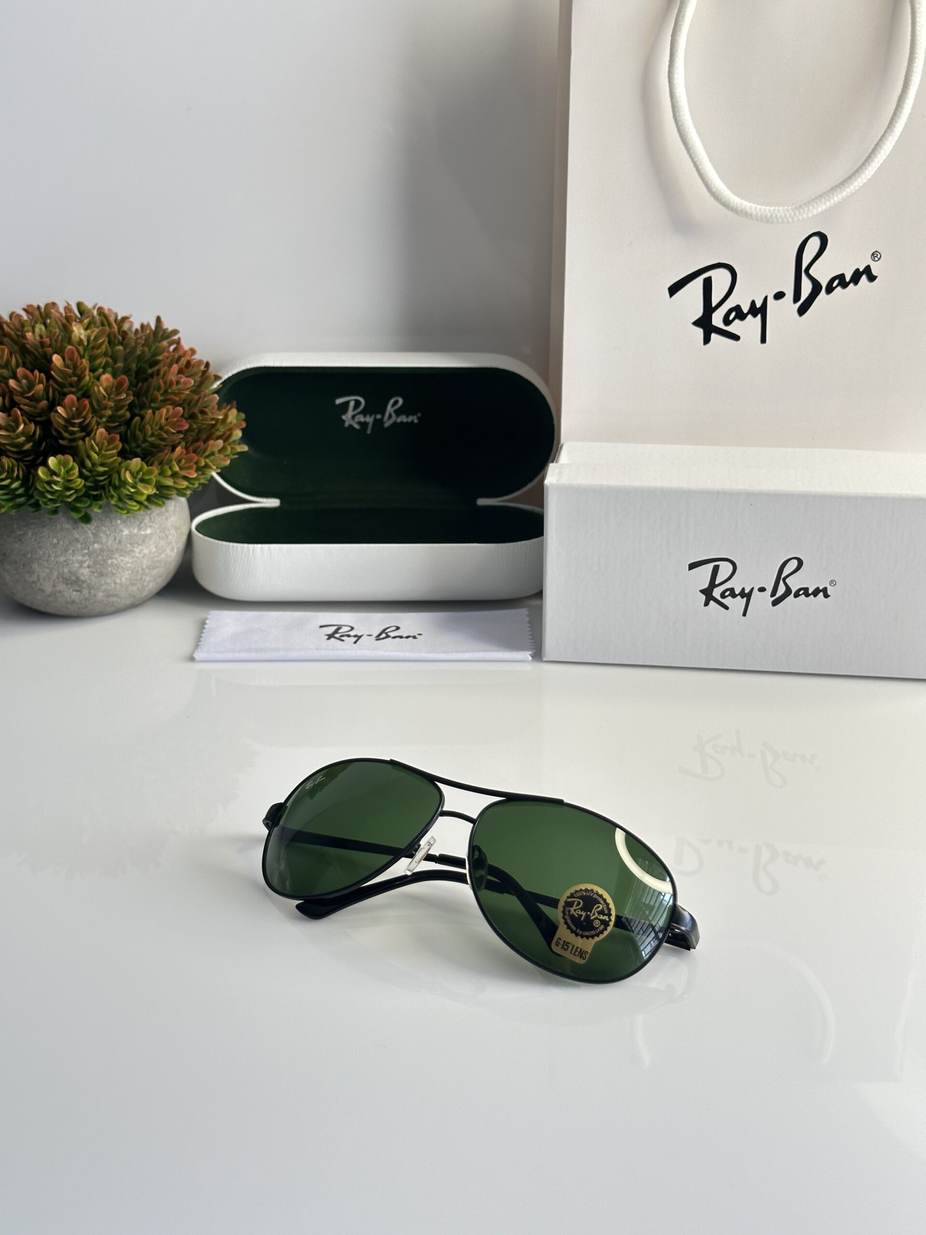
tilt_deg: -22.7
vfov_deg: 39.7
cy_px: 618
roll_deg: +0.1
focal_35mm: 48
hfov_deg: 30.3
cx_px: 463
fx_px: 1712
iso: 80
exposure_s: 1/80
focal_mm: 6.86
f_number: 1.78
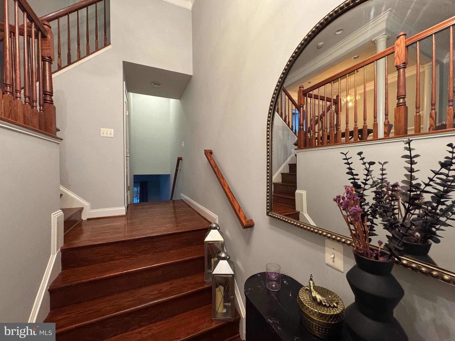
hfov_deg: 102.1
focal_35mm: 14
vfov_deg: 85.7
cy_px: 170
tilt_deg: -1.1
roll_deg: +0.8
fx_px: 184
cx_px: 228
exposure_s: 1/60
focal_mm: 2.22
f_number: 2.2
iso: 400
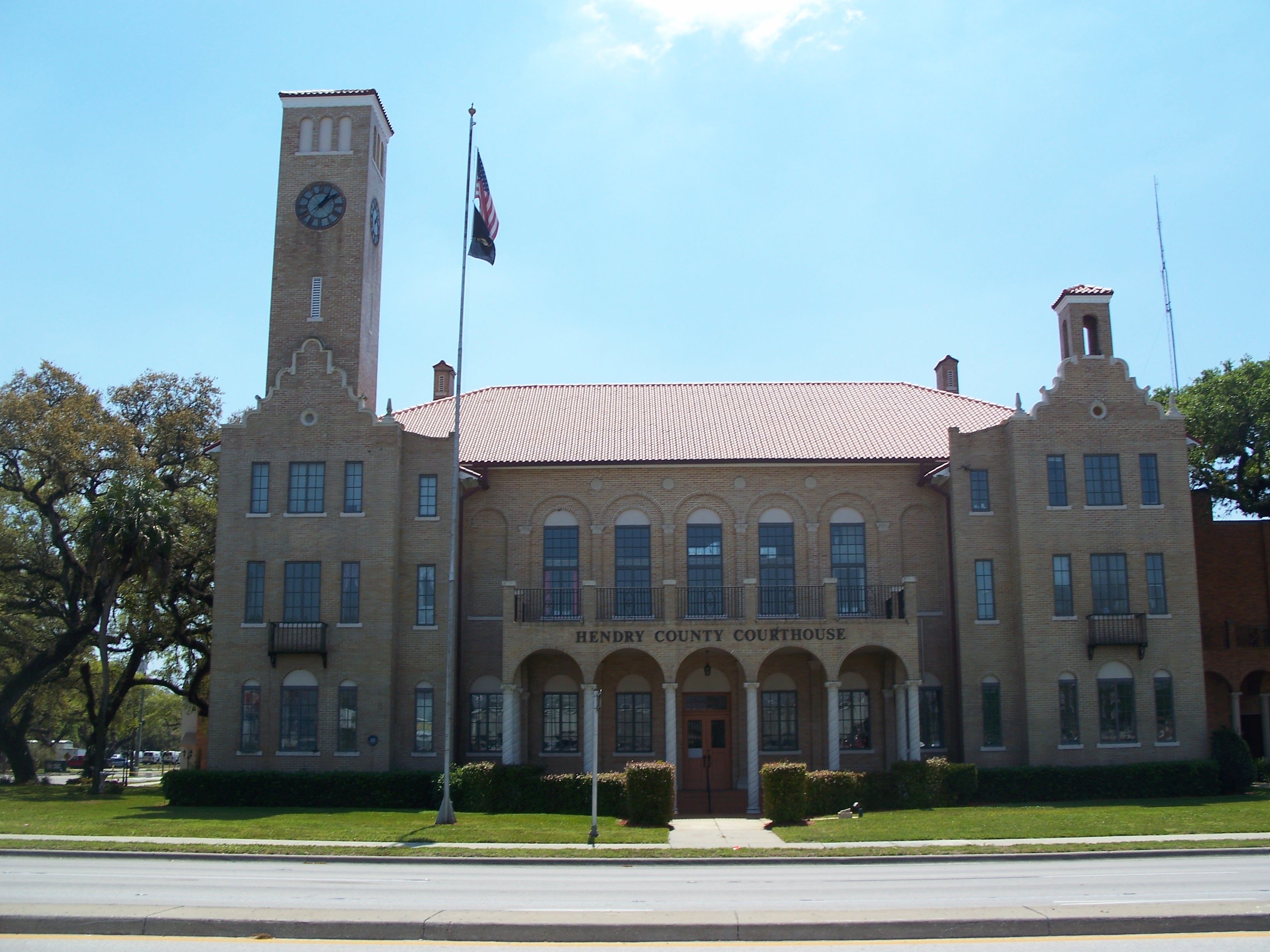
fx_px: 1357
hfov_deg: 50.1
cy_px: 476
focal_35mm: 37
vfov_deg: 38.7
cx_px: 635
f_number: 4
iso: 64
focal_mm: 7.8
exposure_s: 1/500
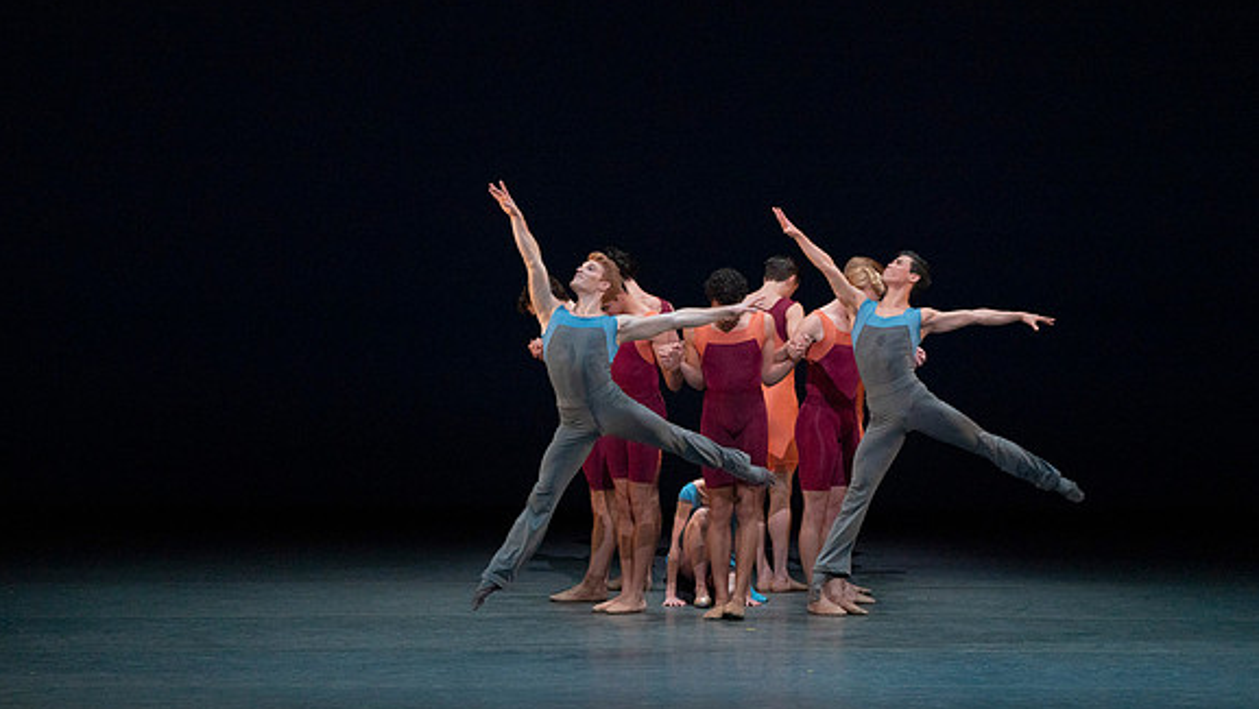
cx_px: 628
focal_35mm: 241
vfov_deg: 5.0
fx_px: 8048
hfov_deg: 8.9
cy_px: 359
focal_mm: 229
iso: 6400
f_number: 5.6
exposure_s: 1/400
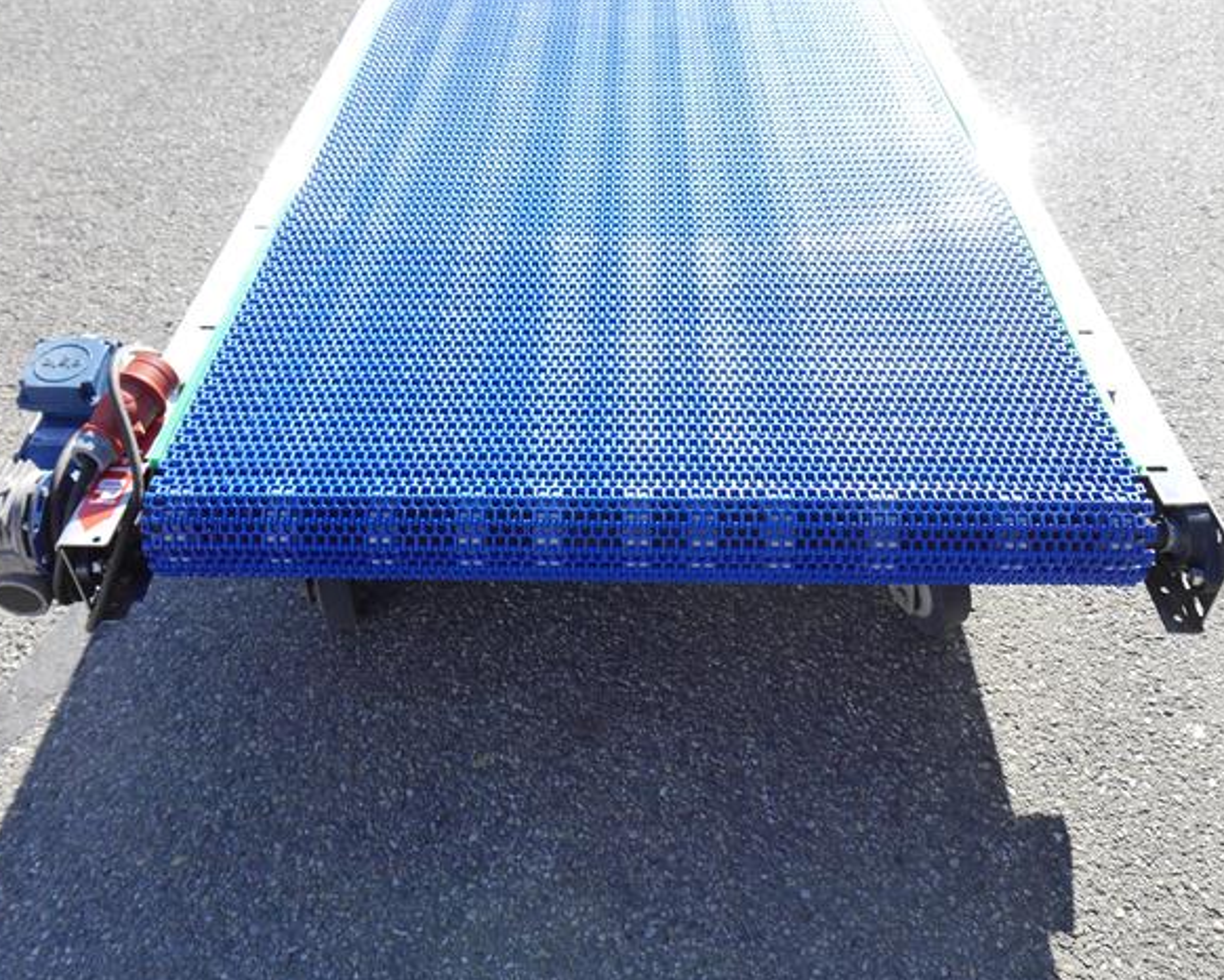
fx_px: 1087
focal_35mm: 30
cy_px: 484
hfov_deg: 58.8
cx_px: 607
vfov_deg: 48.5
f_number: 5.6
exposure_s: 1/200
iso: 160
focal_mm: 14
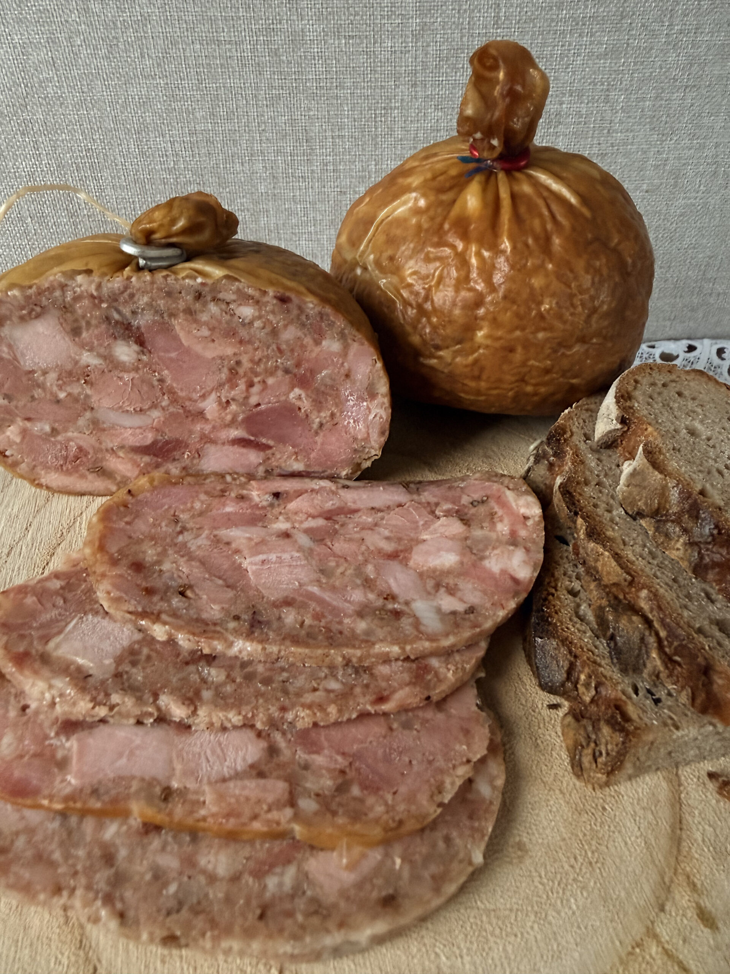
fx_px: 675
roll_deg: -1.9
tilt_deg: -36.2
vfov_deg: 71.6
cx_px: 365
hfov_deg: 56.8
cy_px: 487
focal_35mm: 24
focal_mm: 2.22
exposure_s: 1/72
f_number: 2.2
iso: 320
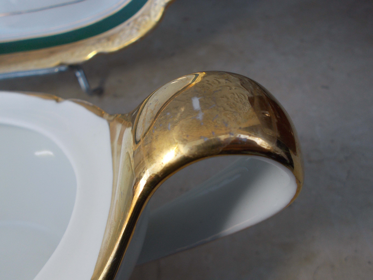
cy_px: 140
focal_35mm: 30
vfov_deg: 46.8
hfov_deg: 60.0
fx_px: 323
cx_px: 186
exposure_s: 1/125
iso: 80
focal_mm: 5.3
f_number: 3.4
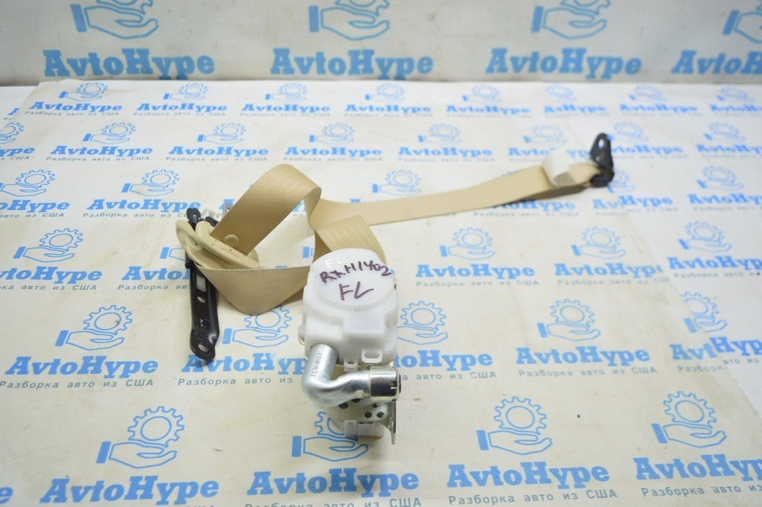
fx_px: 698
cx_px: 381
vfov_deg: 39.9
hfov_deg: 57.3
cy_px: 254
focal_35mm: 33
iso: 400
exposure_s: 1/40
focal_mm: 22
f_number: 3.8
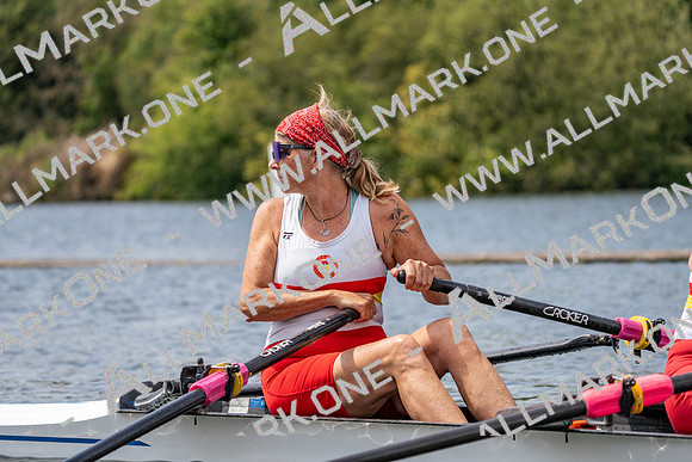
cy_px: 231
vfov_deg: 6.9
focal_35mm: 200
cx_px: 346
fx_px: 3845
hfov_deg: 10.3
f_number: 5.6
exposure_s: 1/1600
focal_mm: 200
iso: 200
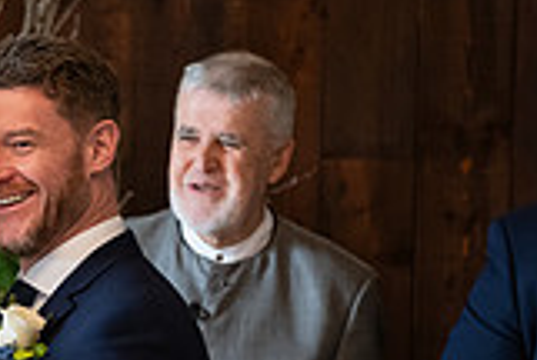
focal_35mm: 252
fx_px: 3766
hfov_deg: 8.0
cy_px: 392
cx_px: -277
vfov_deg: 5.5
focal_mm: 70
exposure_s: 1/160
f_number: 3.5
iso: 1000
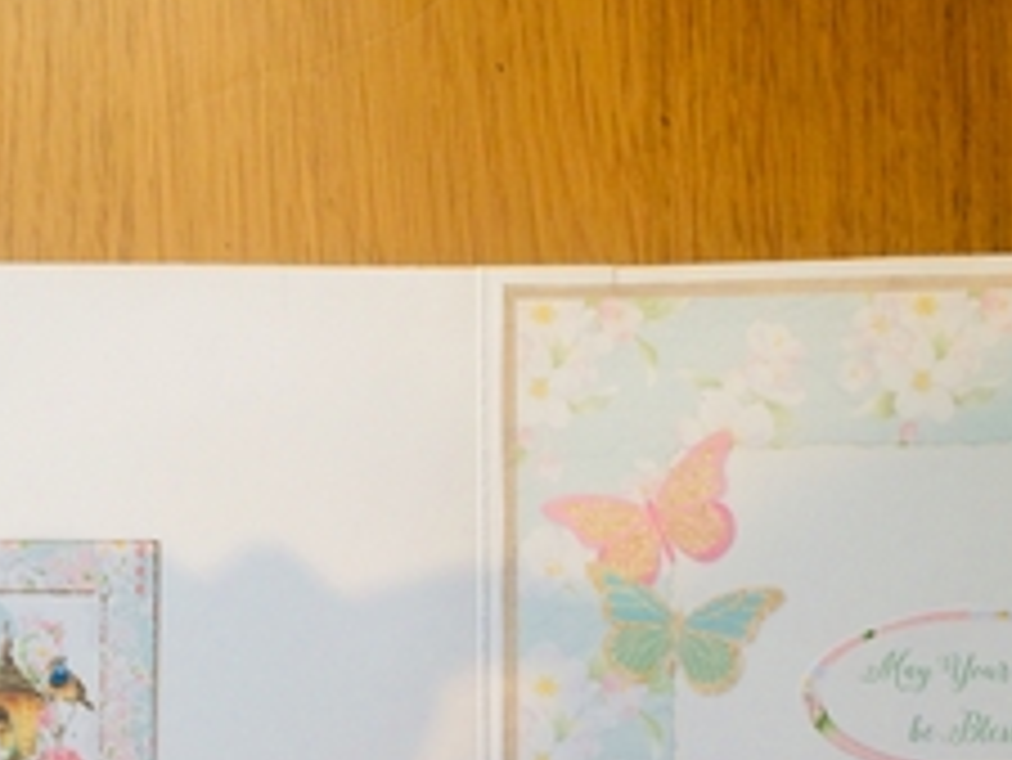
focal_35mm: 58
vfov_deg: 24.2
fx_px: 1697
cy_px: 740
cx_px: 508
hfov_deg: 33.2
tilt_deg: -85.4
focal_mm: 4.15
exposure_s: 1/100
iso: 64
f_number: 2.2
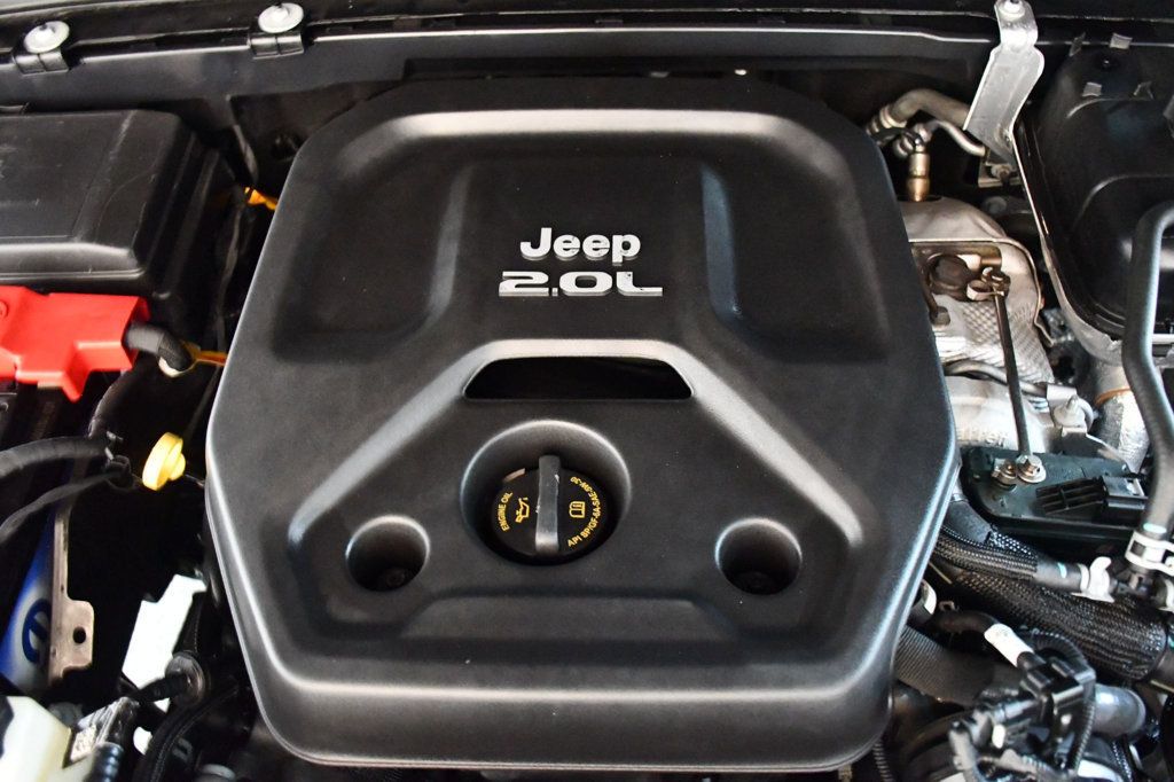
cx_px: 587
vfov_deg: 38.9
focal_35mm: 34
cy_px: 391
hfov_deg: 55.8
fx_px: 1108
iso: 12800
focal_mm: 23
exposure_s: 1/15
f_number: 3.8
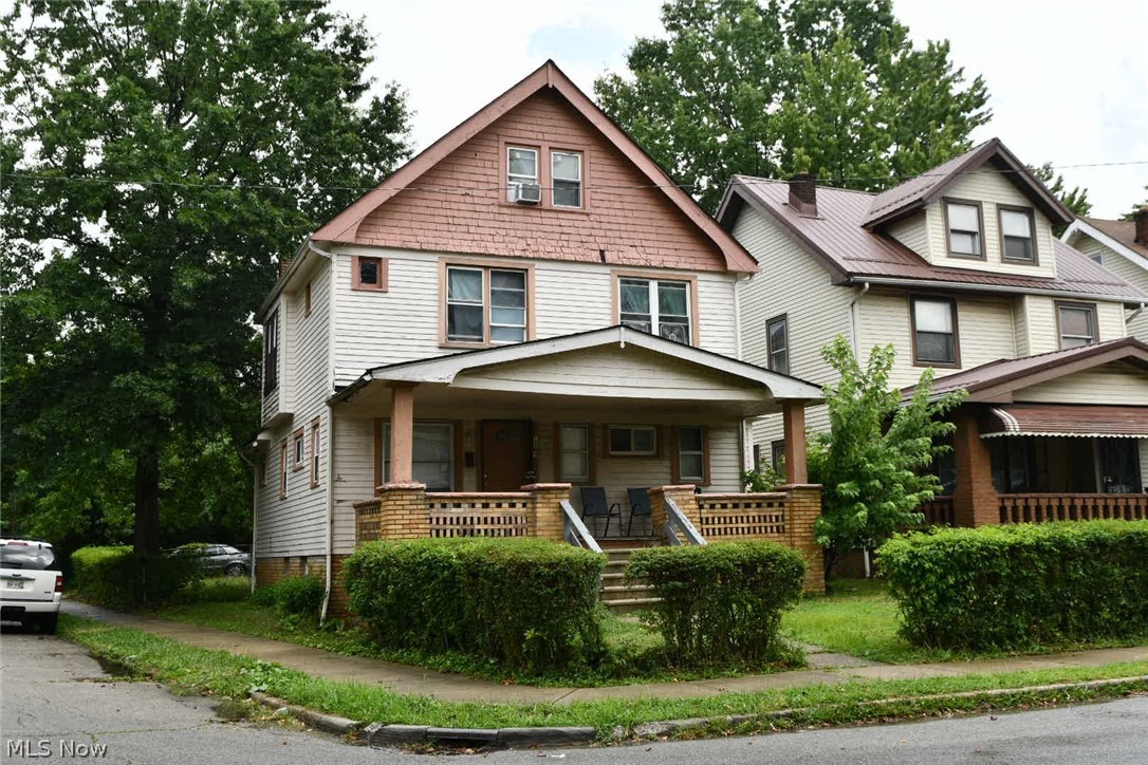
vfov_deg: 36.9
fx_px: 1148
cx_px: 574
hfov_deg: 53.1
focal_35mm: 36
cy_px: 382
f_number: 8
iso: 200
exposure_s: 1/250
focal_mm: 24
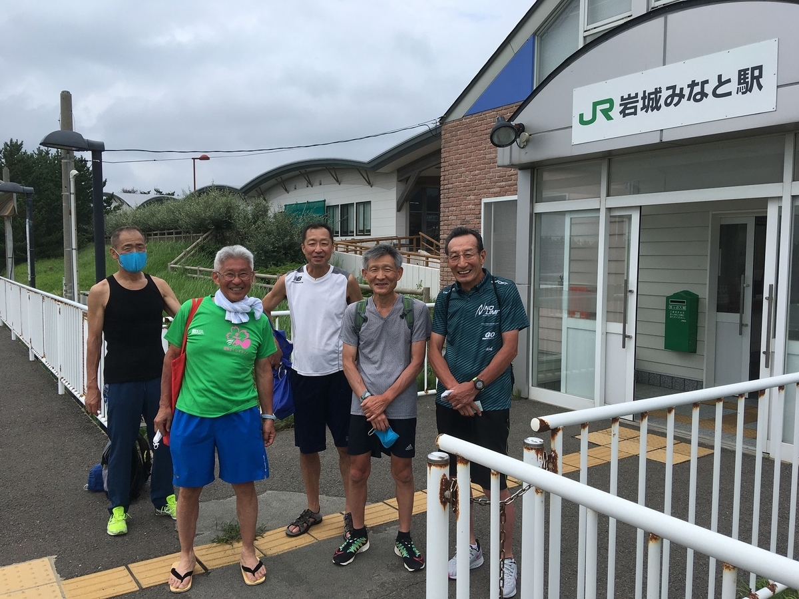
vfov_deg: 48.2
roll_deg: -2.1
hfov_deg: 61.7
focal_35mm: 29
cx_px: 400
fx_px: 669
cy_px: 300
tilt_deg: -4.5
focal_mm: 4.15
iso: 25
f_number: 2.2
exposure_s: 1/754
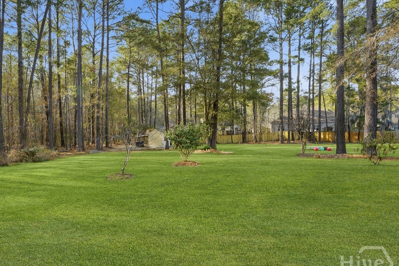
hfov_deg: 82.5
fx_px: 222
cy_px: 131
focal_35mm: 20
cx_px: 151
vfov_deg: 61.9
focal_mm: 16
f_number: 9
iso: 320
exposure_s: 1/500
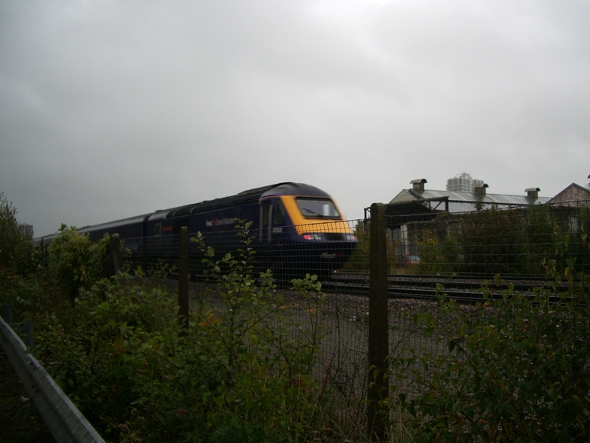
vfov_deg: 40.7
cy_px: 222
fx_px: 597
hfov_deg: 52.6
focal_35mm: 35
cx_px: 295
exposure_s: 1/60
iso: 50
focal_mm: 5.8
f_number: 2.6
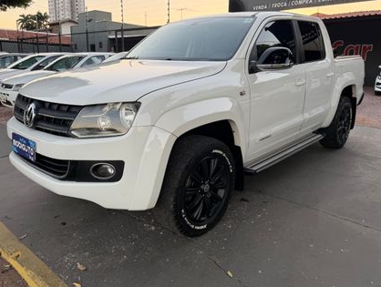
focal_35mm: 27
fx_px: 298
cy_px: 130
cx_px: 196
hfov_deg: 65.2
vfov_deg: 51.4
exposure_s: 1/200
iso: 80
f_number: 1.78
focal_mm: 6.76
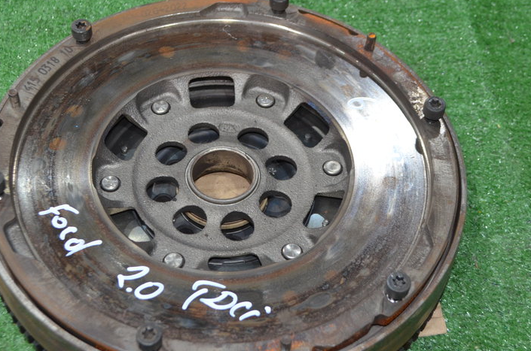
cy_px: 209
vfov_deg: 22.1
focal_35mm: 61
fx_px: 898
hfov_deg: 32.9
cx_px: 243
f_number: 4.5
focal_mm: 28
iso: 720
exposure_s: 1/60
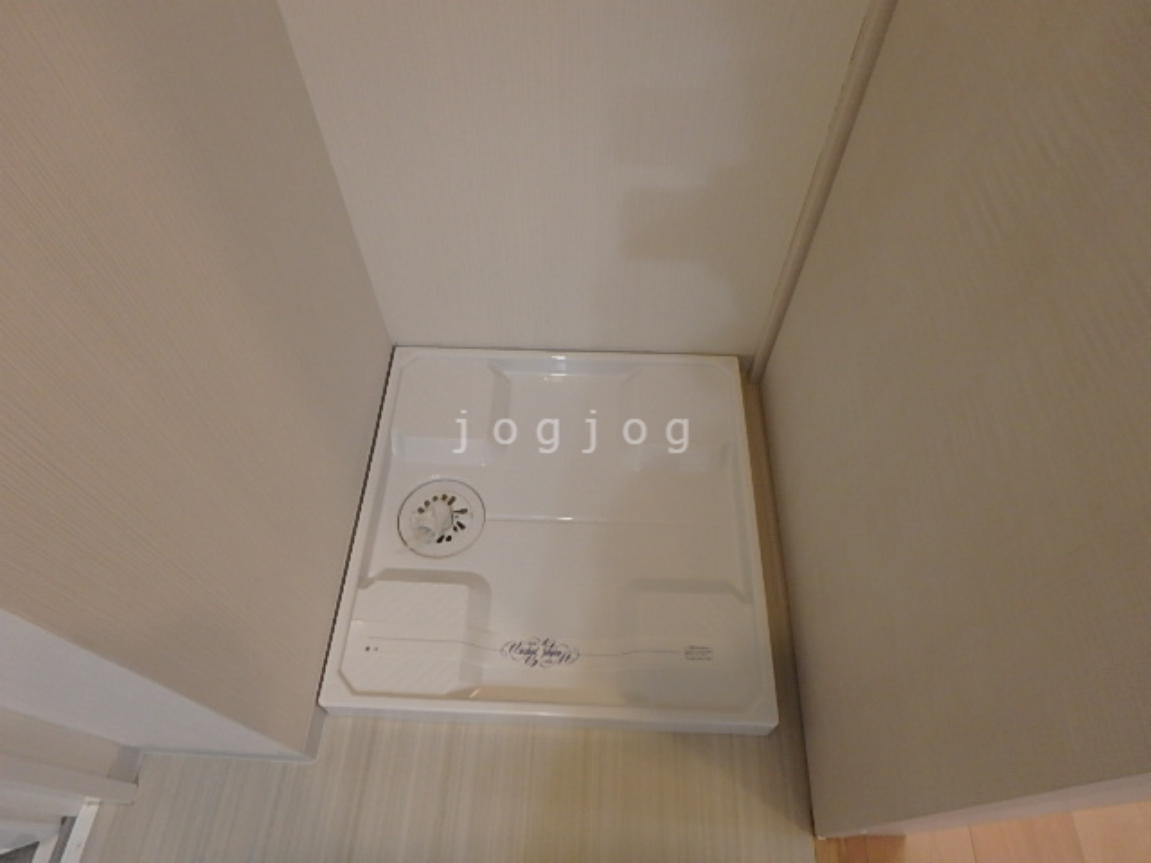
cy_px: 432
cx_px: 576
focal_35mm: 21
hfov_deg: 79.0
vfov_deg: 63.4
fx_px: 698
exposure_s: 1/30
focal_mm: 3.7
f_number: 3.5
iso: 320
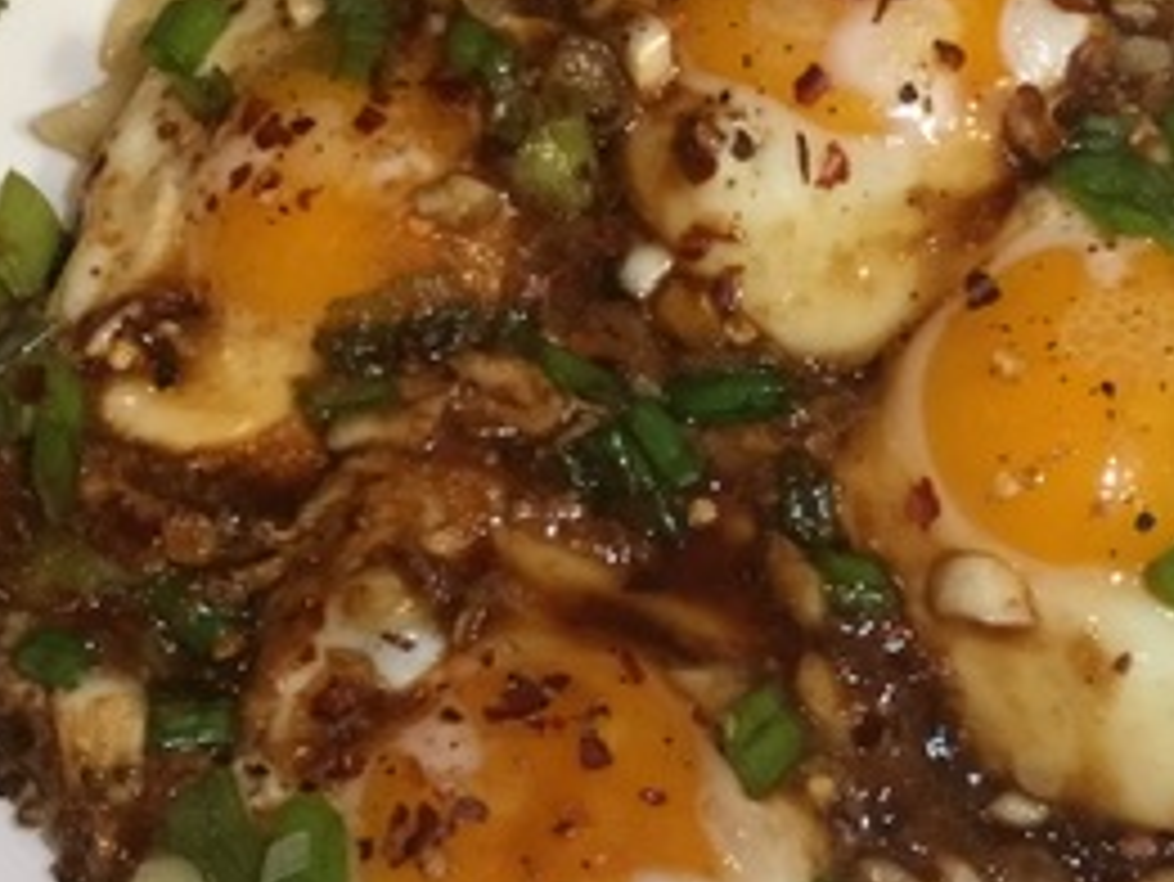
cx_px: 688
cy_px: 477
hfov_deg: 25.6
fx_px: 2579
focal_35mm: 76
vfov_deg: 19.4
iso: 125
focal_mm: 3.3
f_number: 2.4
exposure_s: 1/30
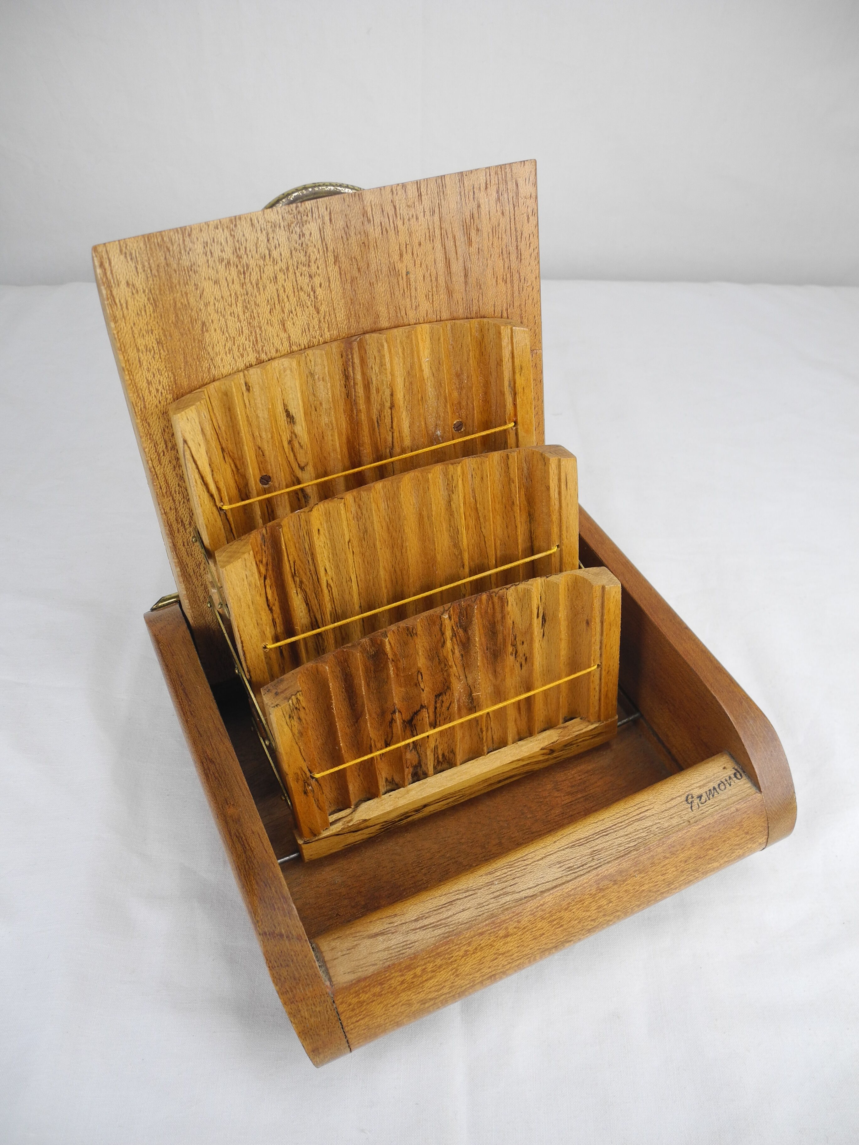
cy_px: 572
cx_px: 430
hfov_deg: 49.7
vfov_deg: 63.4
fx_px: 926
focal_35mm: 28
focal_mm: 6
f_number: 2.8
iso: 100
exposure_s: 1/86.3
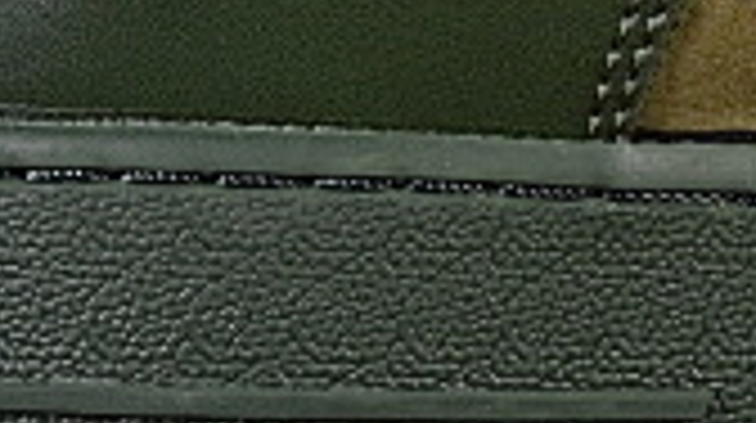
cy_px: -396
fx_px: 10130
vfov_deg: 2.4
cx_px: 1413
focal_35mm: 506
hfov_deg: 4.2
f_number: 6.3
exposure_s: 1/60
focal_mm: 50
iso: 160
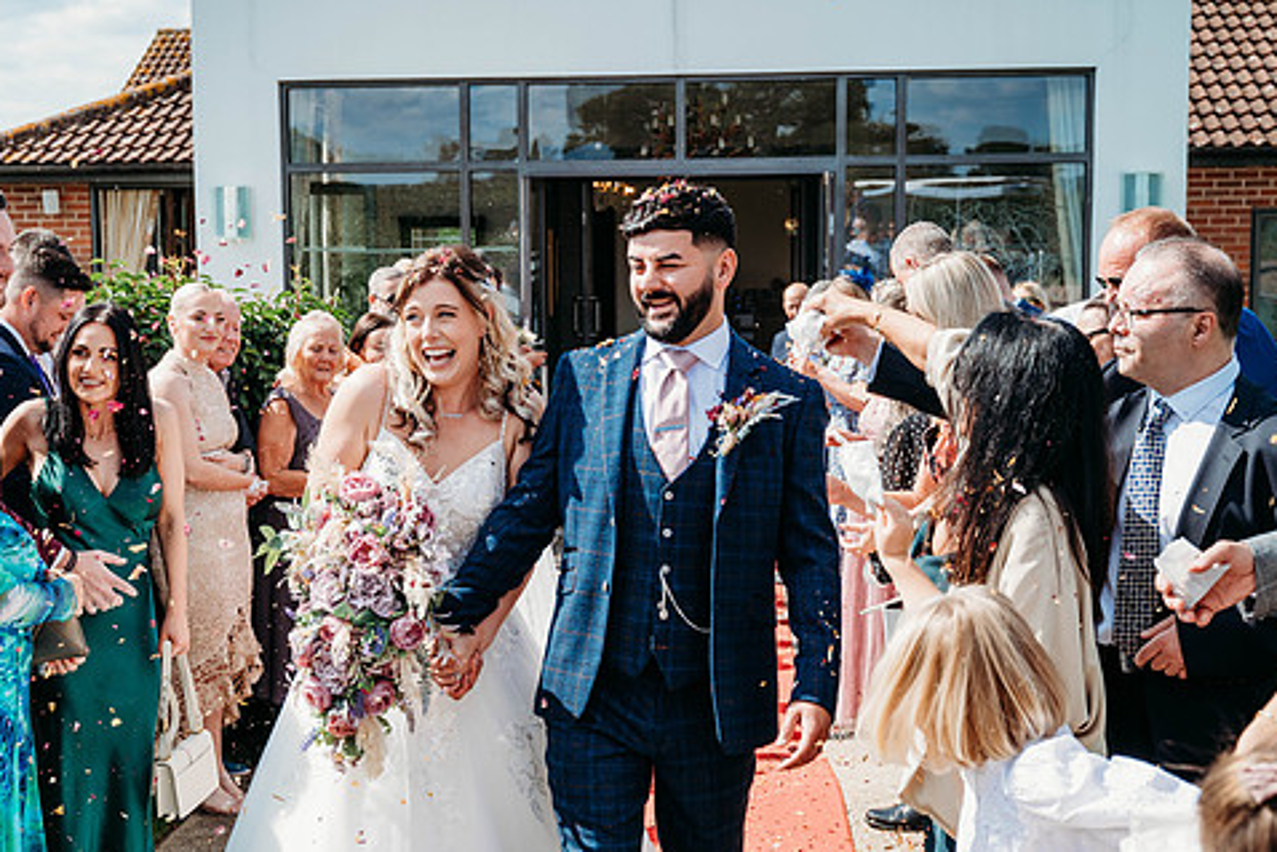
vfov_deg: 23.8
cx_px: 532
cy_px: 486
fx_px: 2022
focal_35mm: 57
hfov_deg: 35.0
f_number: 5
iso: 220
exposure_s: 1/800
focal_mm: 47
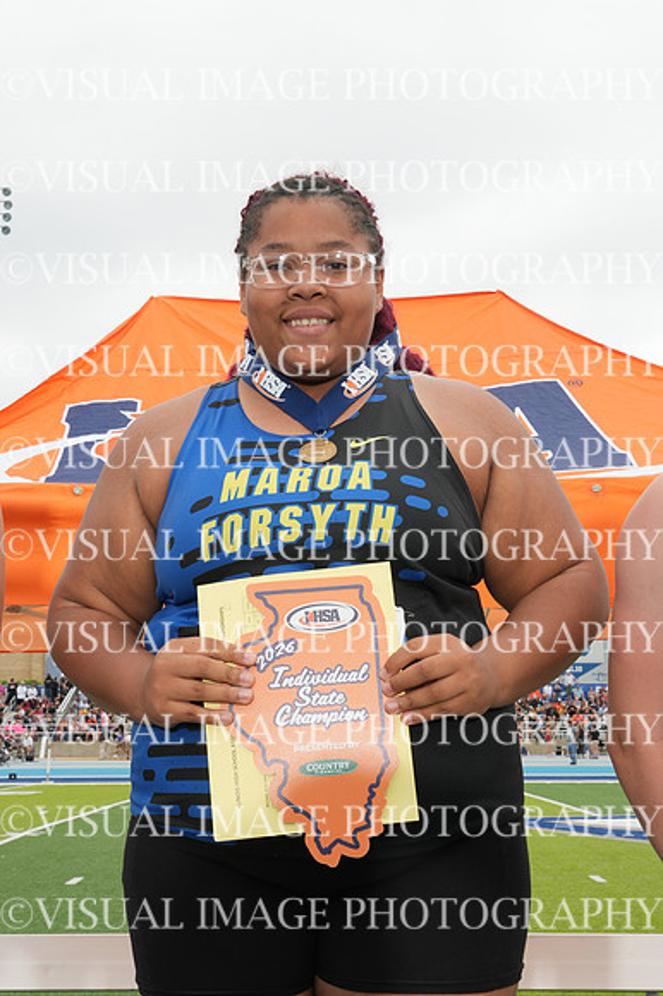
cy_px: 498
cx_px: 332
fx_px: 1452
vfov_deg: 37.9
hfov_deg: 25.7
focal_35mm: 52
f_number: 11
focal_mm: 35
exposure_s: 1/125
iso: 125
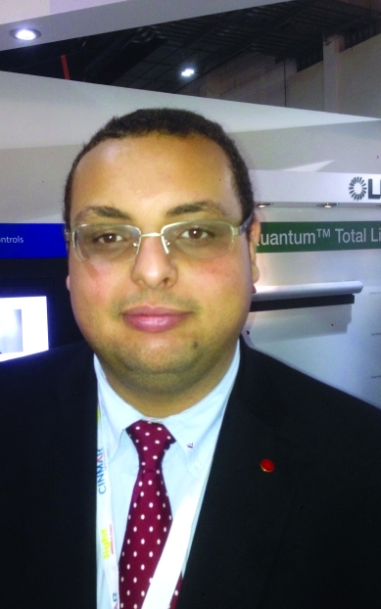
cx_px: 164
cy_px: 311
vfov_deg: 54.0
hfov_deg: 35.3
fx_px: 598
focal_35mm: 36
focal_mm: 4.13
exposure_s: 1/20
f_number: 2.4
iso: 125
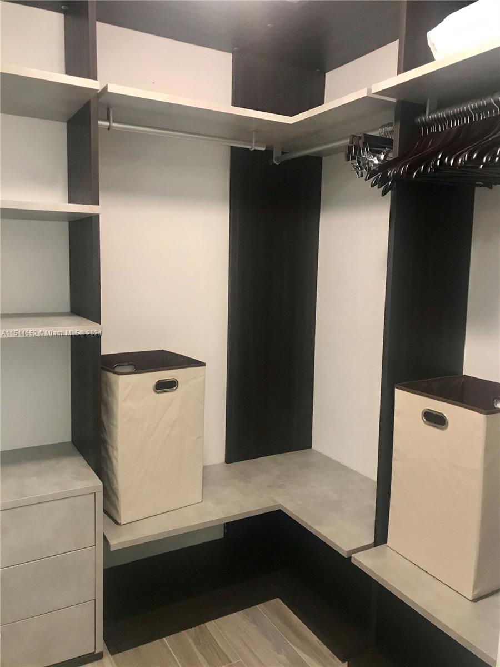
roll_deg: -1.3
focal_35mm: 28
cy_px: 334
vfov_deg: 63.4
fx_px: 539
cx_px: 250
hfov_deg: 49.7
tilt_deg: -7.7
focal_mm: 3.99
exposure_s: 1/15
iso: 100
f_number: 1.8
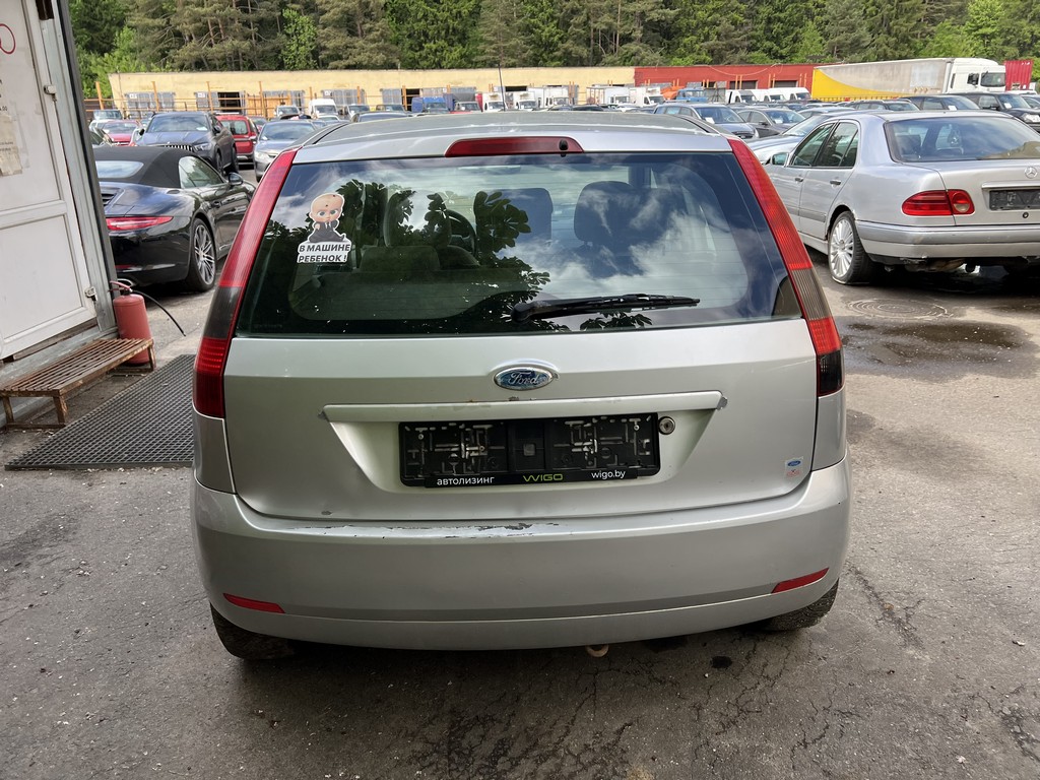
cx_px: 520
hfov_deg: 67.3
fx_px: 781
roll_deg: -2.3
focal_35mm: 26
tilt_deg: -18.5
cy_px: 390
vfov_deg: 53.1
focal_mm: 5.7
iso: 50
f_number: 1.5
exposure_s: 1/827
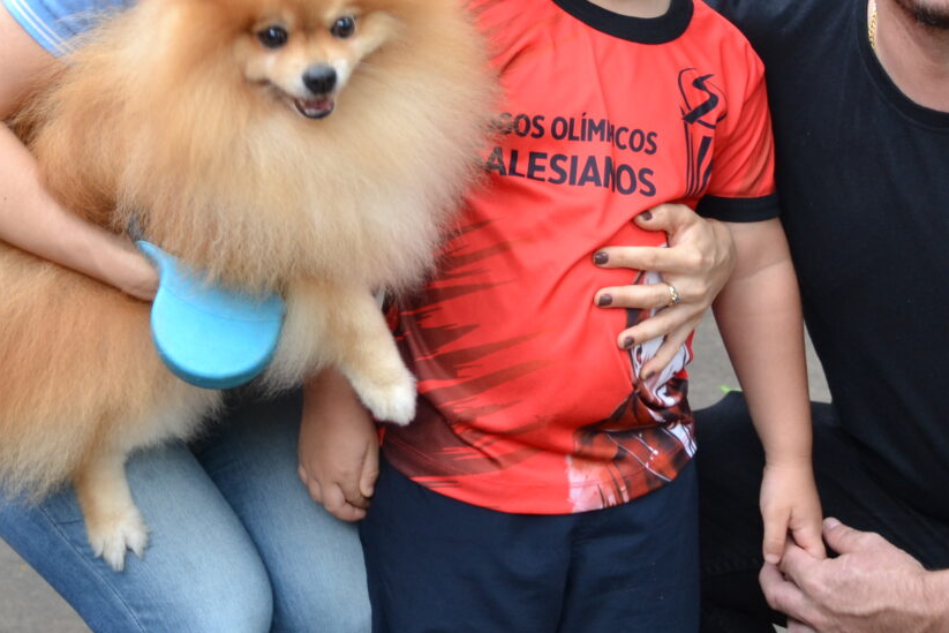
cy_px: 74
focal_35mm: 133
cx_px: 379
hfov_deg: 15.4
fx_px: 3506
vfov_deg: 10.3
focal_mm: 38
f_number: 4.2
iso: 400
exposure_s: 1/30
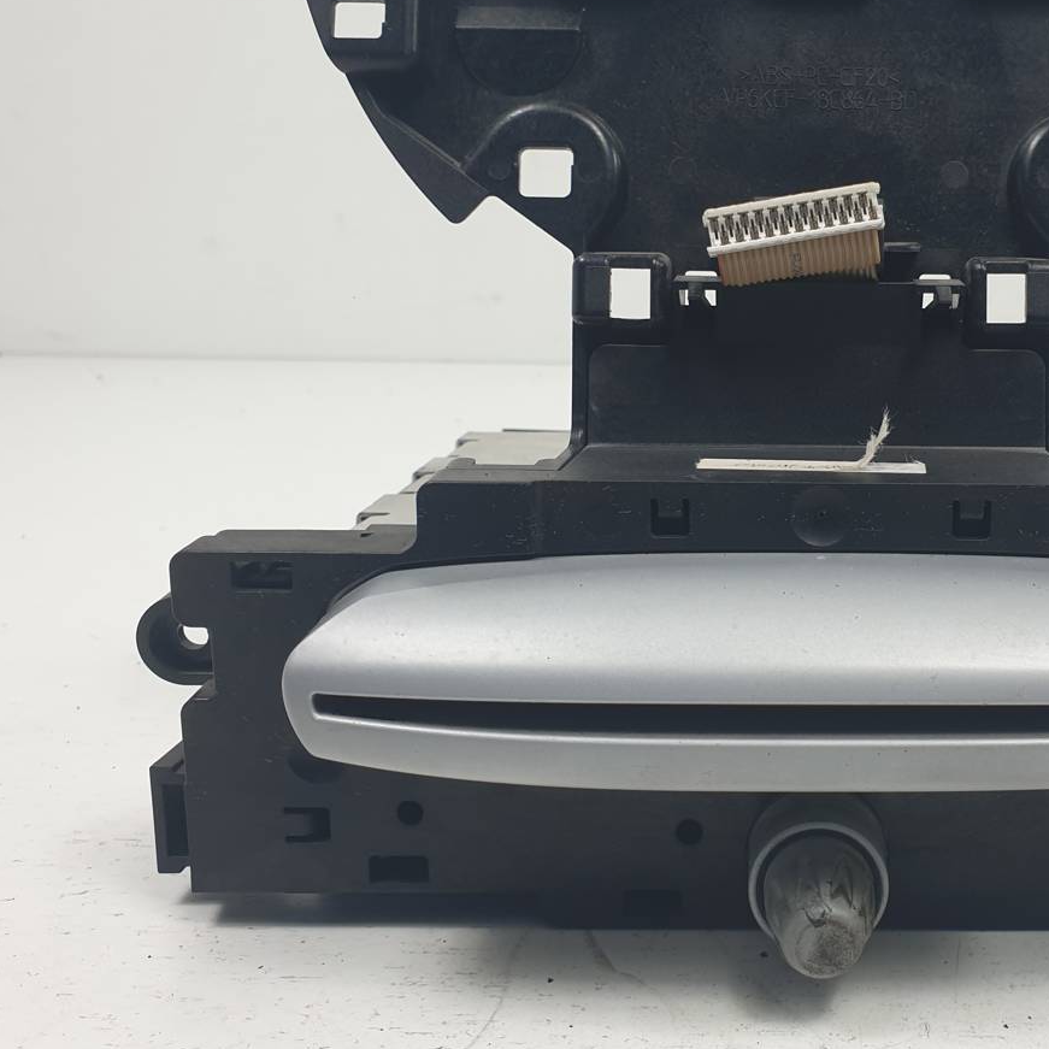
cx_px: 843
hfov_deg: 41.9
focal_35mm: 38
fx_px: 1303
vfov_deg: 43.8
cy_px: 459
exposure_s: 1/188
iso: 50
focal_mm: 4.3
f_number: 2.4
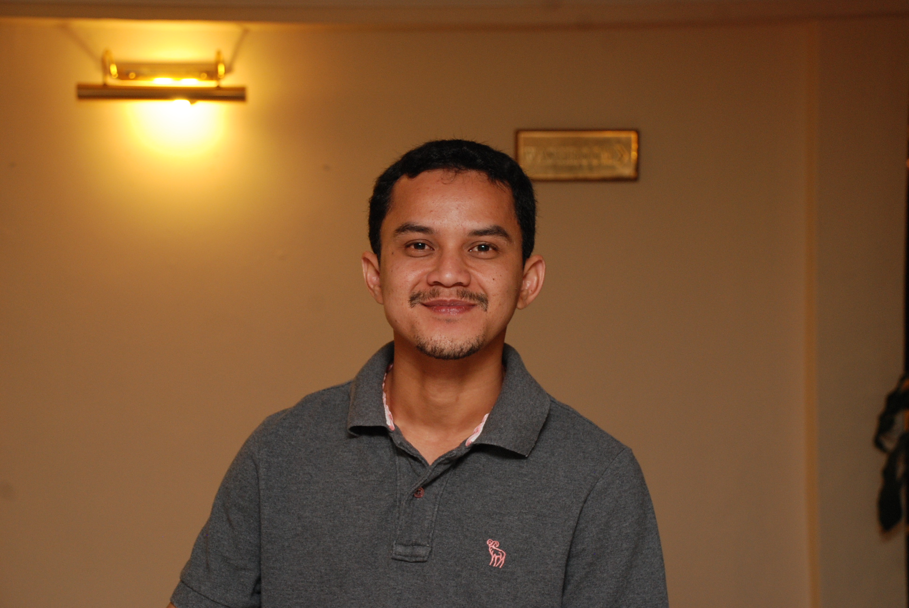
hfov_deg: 26.0
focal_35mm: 78
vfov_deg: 17.5
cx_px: 454
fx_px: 1972
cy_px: 304
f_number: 5
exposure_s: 1/30
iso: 640
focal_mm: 52
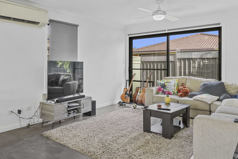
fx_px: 191
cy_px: 71
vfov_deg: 45.1
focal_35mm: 29
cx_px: 74
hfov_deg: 61.9
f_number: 9
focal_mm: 11
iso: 1000
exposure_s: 1/30
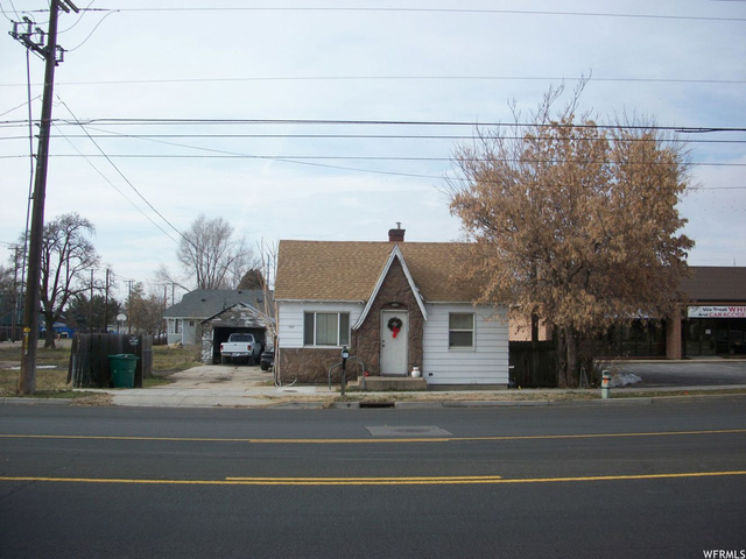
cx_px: 373
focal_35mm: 35
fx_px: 754
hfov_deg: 52.6
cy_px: 280
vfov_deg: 40.7
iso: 80
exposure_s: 1/800
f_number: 3.1
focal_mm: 6.3
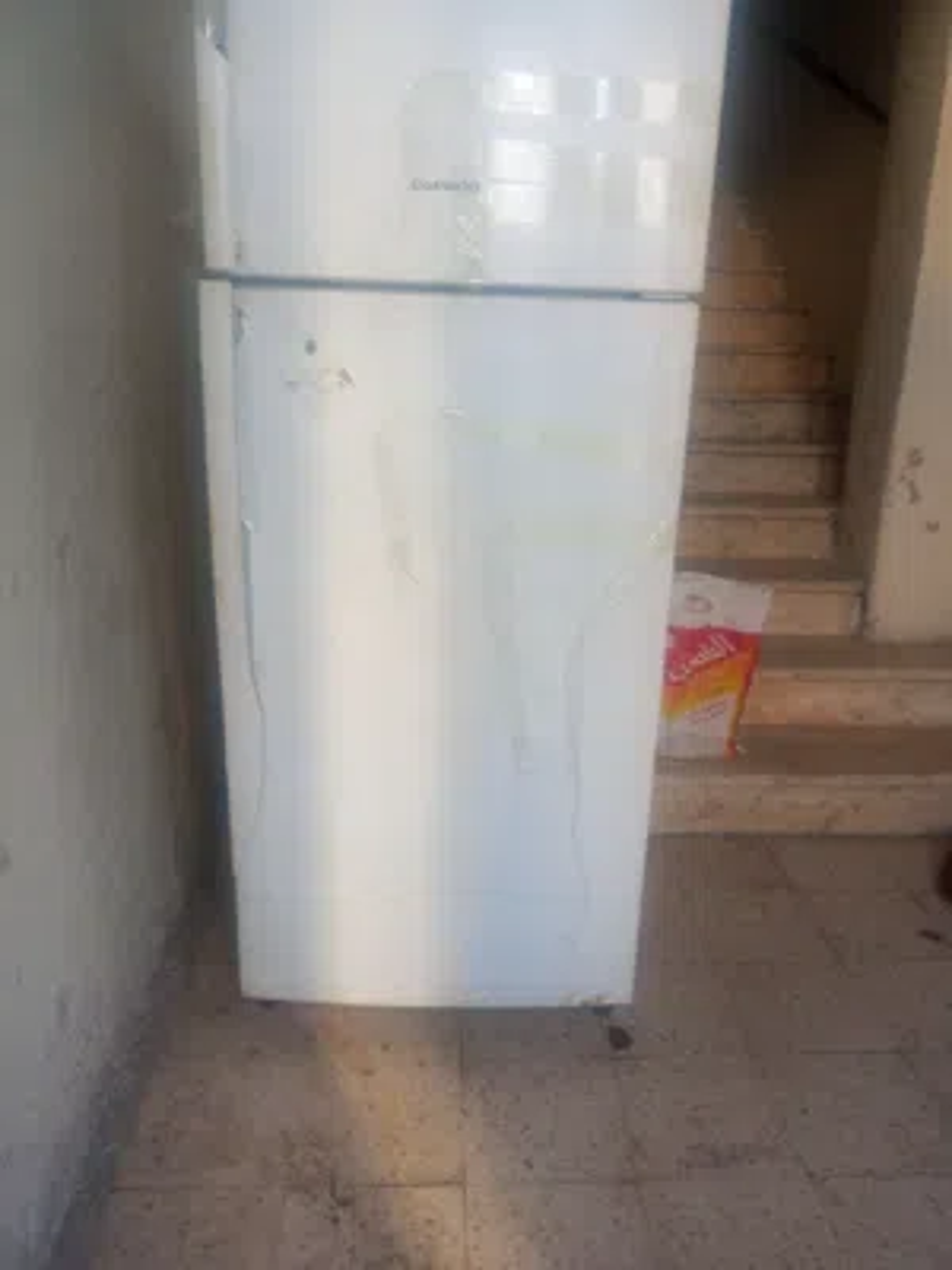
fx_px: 917
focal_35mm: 25
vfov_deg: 69.4
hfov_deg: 54.9
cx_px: 476
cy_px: 635
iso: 440
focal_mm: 4.69
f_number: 1.79
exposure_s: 1/50
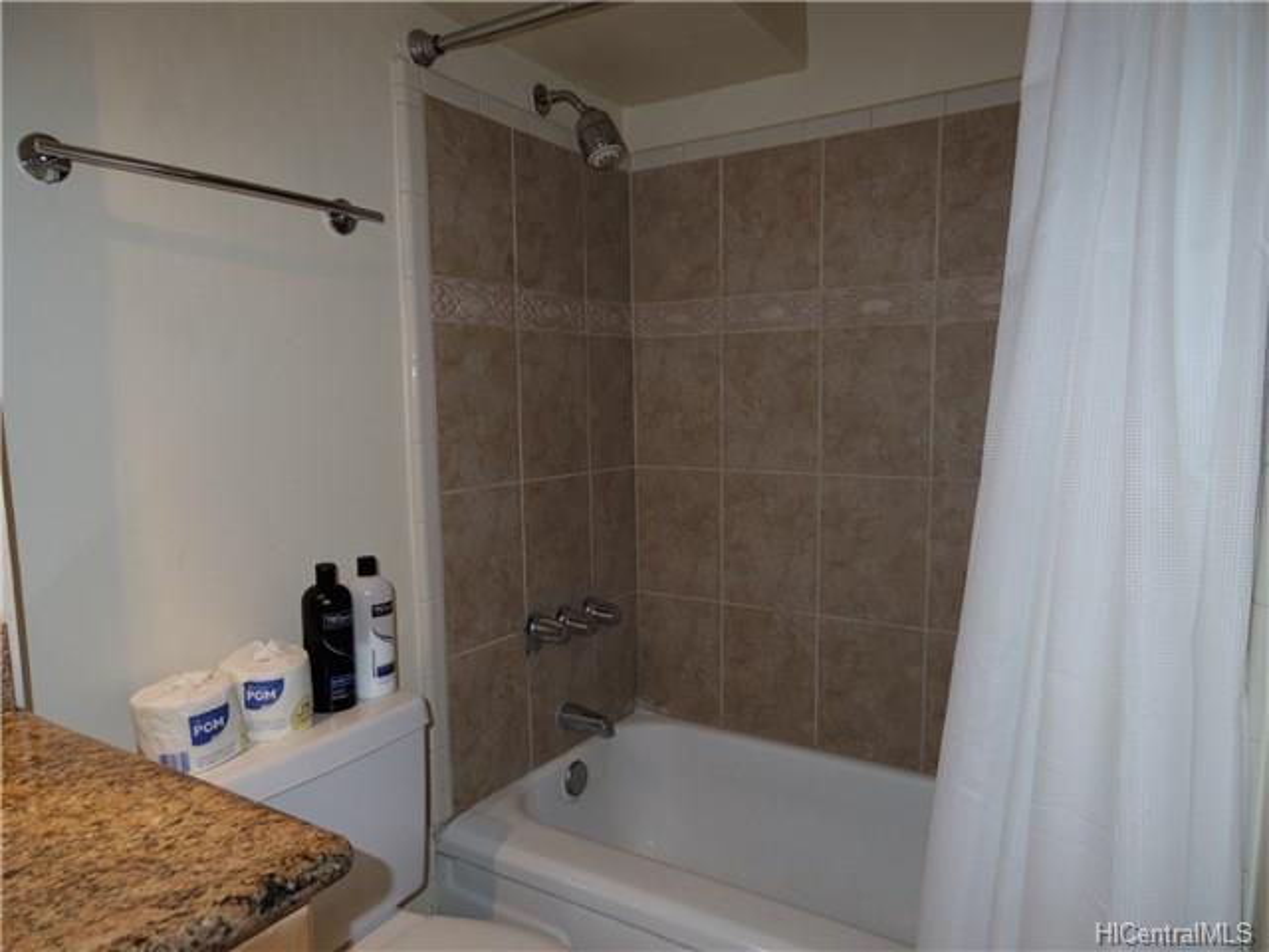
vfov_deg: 58.9
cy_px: 476
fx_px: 843
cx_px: 634
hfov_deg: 73.9
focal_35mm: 23
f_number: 2.8
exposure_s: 1/60
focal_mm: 5
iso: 100
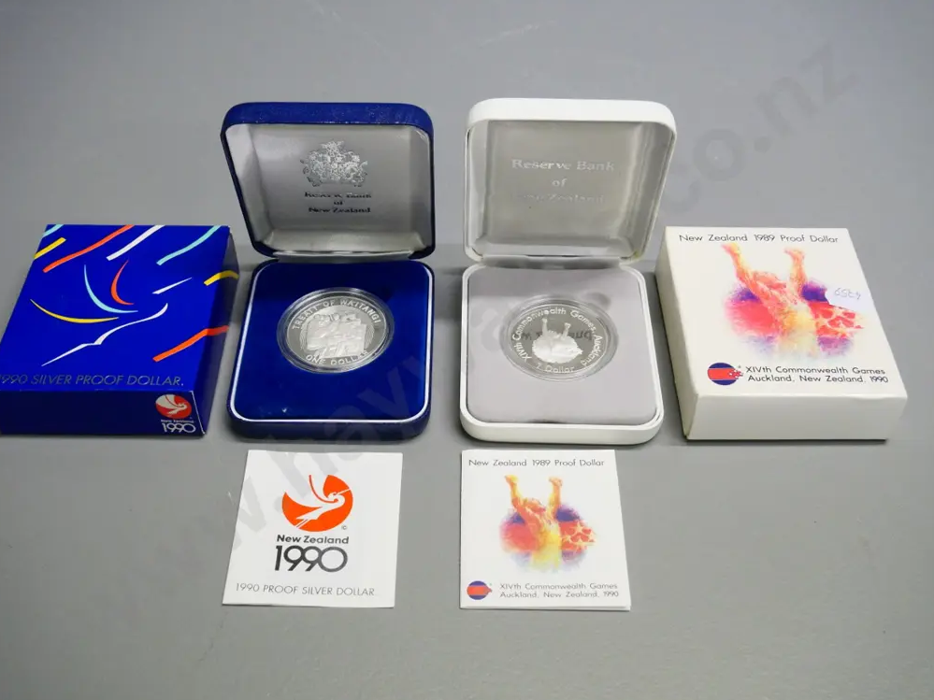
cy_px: 348
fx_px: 1106
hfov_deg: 45.8
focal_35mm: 41
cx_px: 461
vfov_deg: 35.1
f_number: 5.6
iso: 3200
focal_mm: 20
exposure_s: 1/200
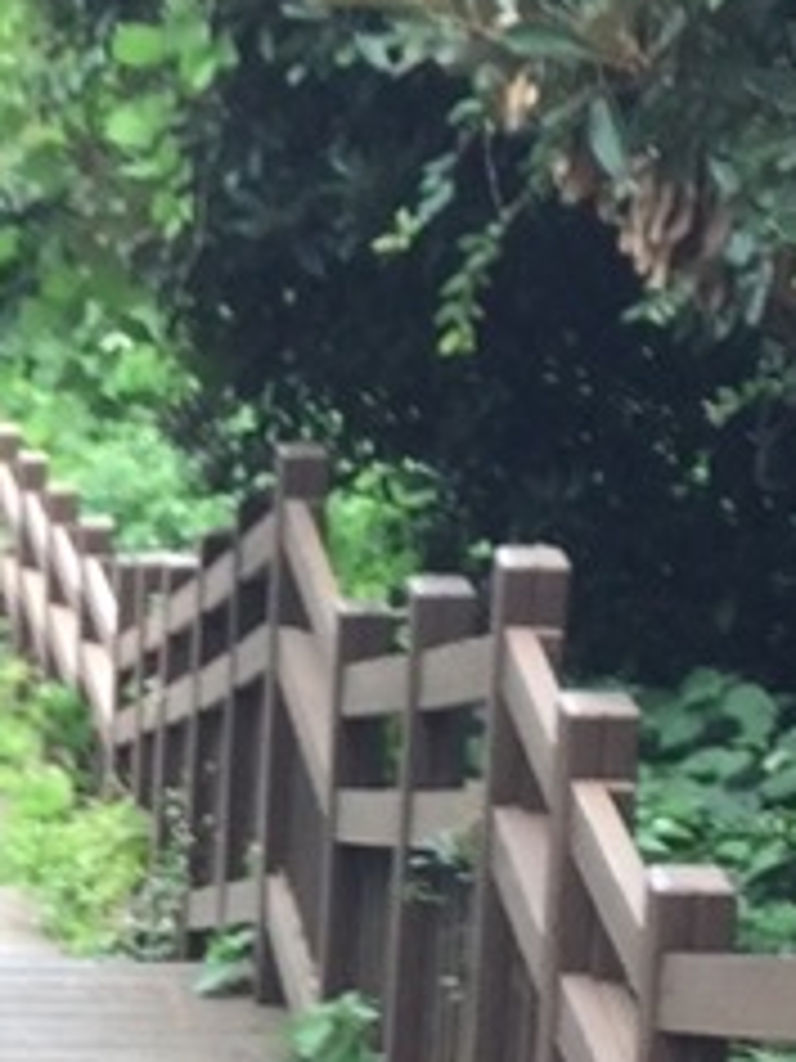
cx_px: -297
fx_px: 6439
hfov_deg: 7.0
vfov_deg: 9.4
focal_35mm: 210
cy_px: 850
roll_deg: -2.3
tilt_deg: -19.0
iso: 25
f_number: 2.4
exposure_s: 1/120
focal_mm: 3.3
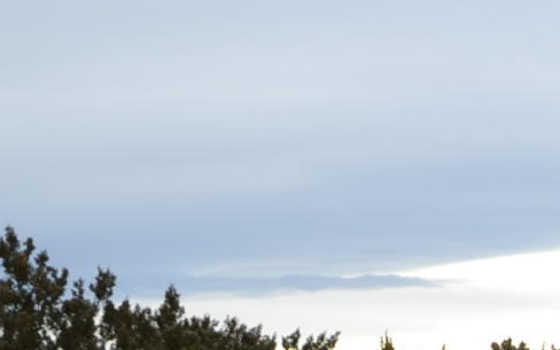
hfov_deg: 11.7
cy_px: 711
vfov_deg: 7.4
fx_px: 2579
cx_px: 915
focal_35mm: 169
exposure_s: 1/200
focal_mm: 18
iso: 100
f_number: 5.6
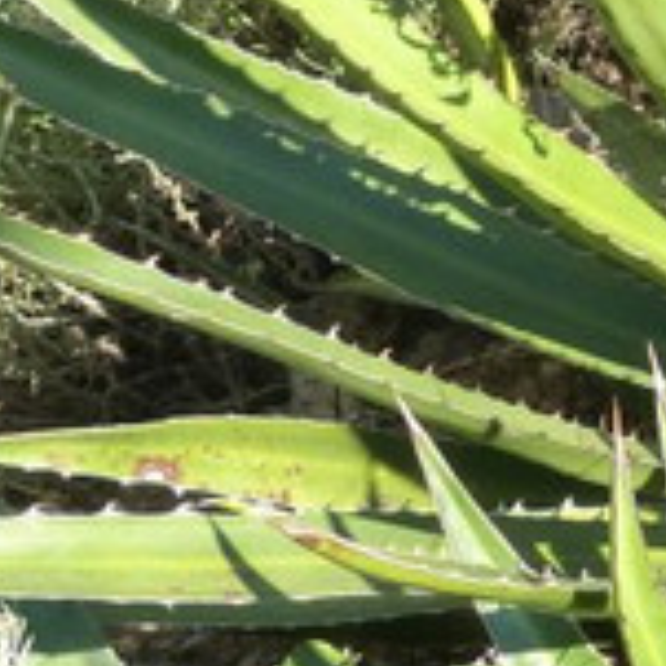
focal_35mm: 150
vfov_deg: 11.6
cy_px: 146
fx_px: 3265
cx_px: 842
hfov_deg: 11.4
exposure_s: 1/320
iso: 160
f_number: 4
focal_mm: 5.8
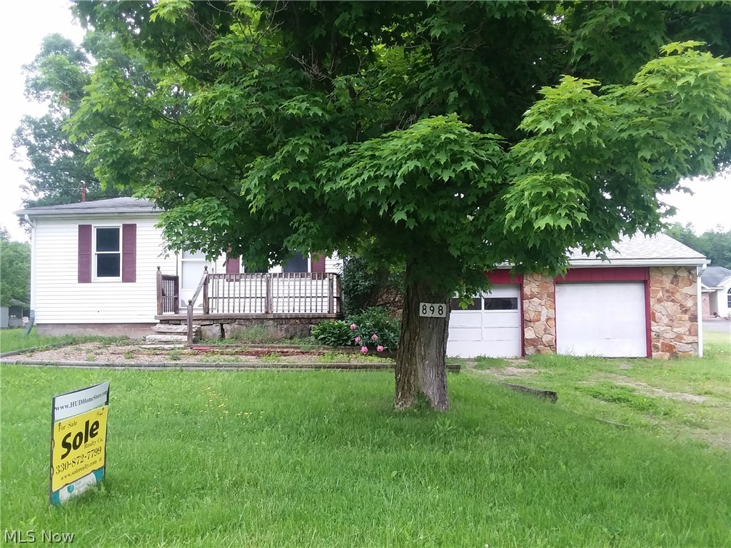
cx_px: 366
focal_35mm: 29
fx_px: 612
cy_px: 274
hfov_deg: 61.7
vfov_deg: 48.2
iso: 40
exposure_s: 1/189
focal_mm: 2.47
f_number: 1.9
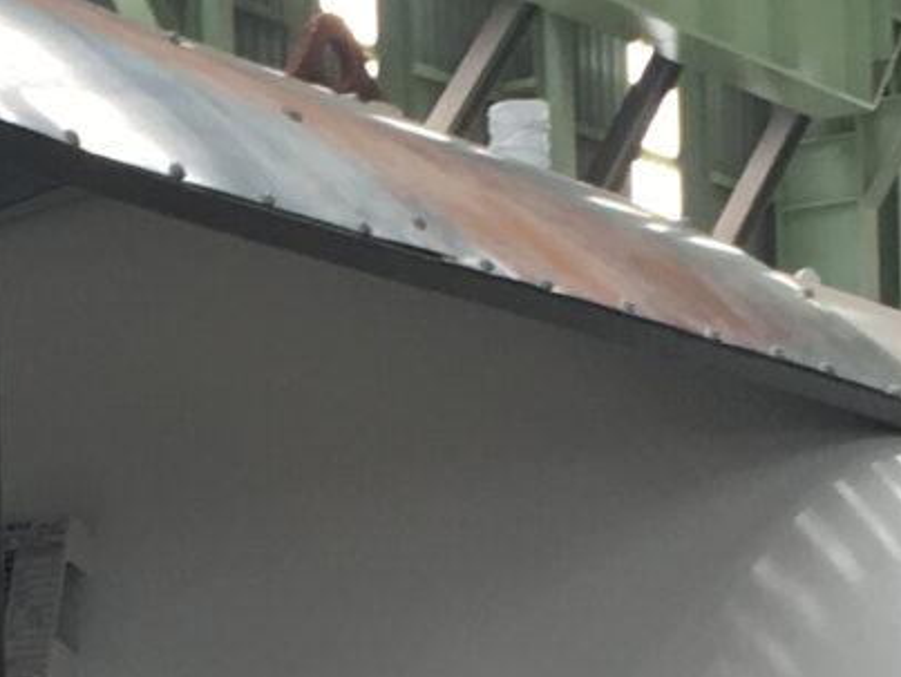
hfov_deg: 10.6
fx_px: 4794
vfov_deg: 7.7
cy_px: 1356
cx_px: -181
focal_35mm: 184
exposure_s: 1/50
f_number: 2.2
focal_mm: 4.15
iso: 25
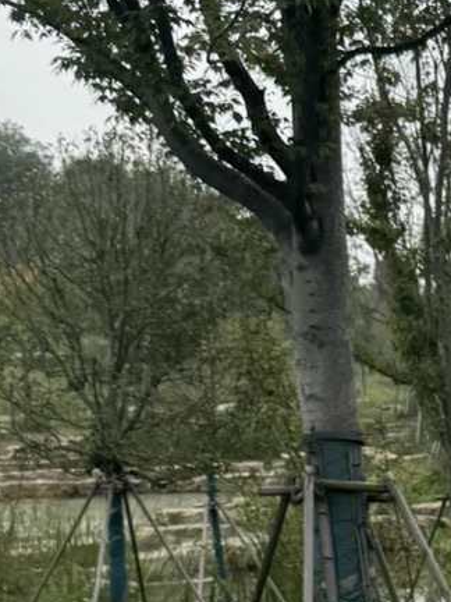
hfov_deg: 12.8
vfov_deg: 16.6
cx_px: 638
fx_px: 1928
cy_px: 819
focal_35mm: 111
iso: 80
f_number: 1.78
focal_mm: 6.76
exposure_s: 1/2959
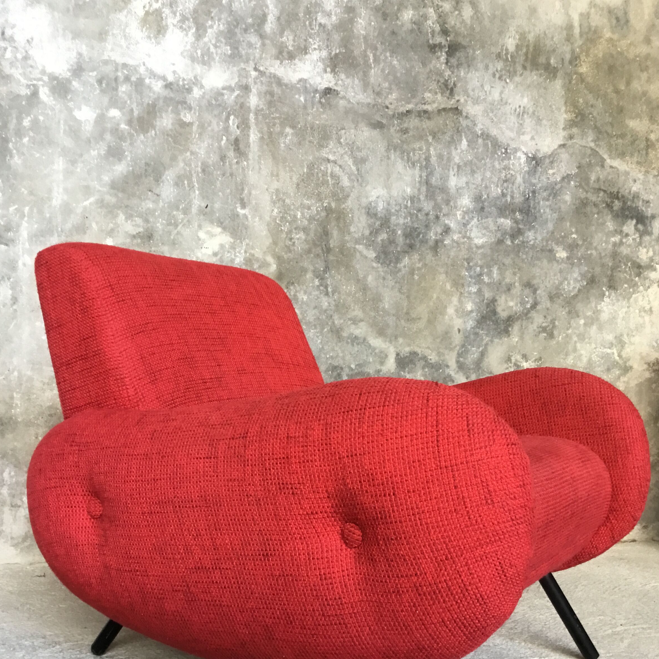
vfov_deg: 43.1
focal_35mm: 38
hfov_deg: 43.9
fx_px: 818
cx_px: 336
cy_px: 451
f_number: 2.4
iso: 100
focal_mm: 3.3
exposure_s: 1/33
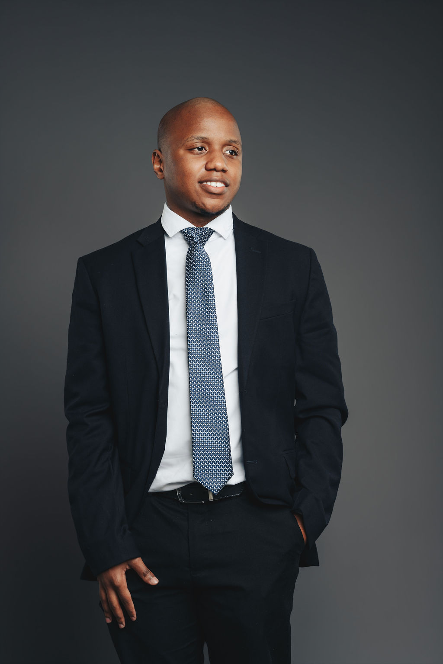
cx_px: 222
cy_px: 332
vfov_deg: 23.9
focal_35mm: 85
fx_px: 1569
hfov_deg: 16.1
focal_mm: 85
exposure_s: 1/100
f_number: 8
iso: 125
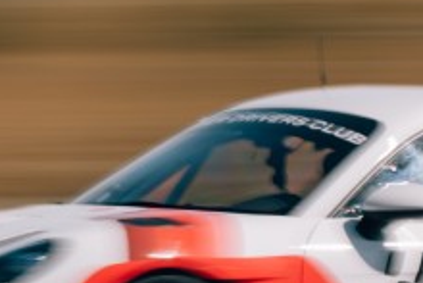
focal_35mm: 1046
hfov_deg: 2.0
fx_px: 12298
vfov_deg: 1.3
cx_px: 365
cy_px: 125
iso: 64
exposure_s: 1/15
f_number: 10
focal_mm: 200
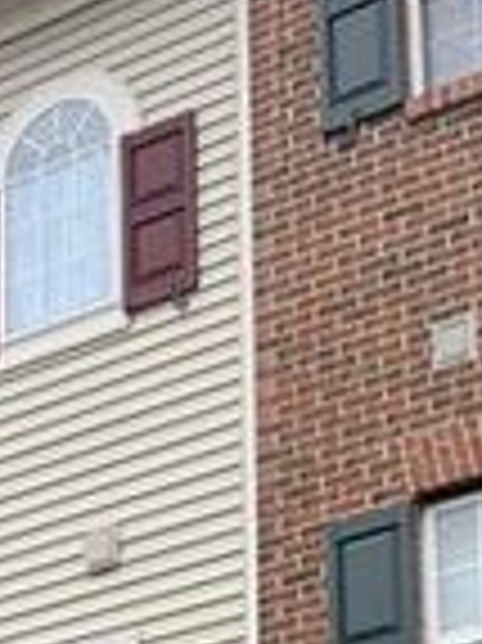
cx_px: -5
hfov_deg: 12.1
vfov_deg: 14.7
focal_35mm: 121
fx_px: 2250
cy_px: 1074
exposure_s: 1/1412
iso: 50
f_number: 1.5
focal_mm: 5.7
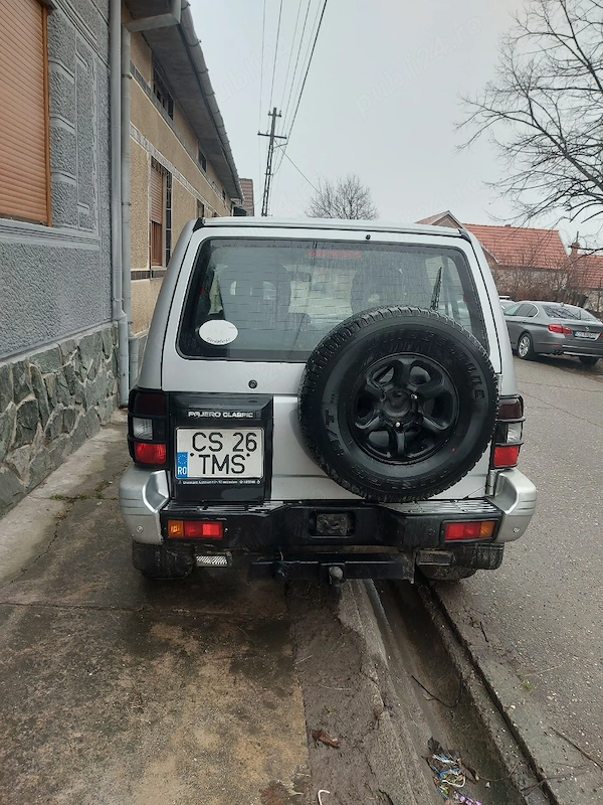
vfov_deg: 71.6
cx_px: 302
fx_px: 557
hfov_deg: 56.8
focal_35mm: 24
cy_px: 402
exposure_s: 1/100
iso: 50
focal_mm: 5.23
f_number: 1.8
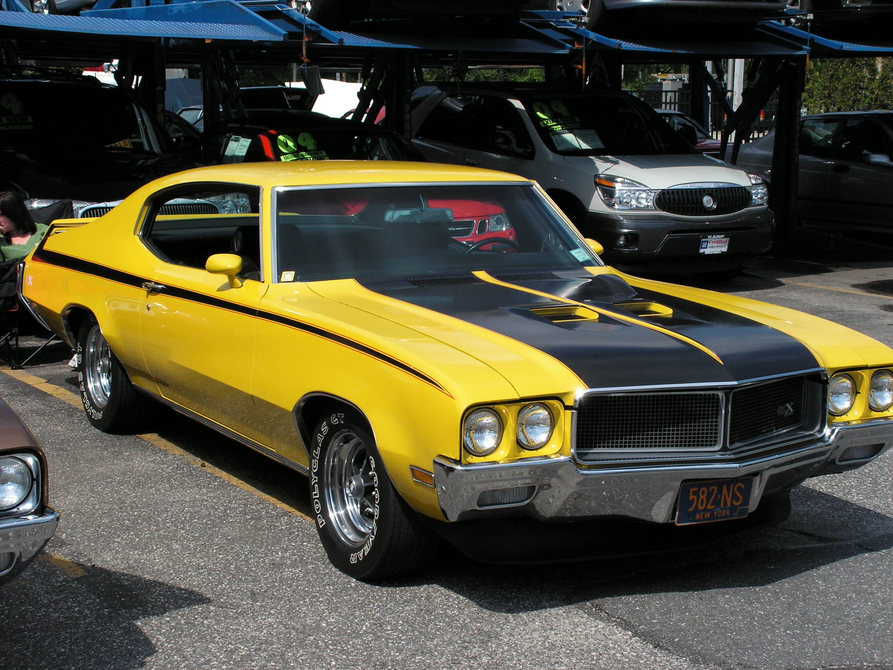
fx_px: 1574
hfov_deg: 31.7
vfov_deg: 24.0
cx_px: 446
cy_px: 335
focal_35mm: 61
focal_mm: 10.2
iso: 50
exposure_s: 1/500
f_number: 4.8
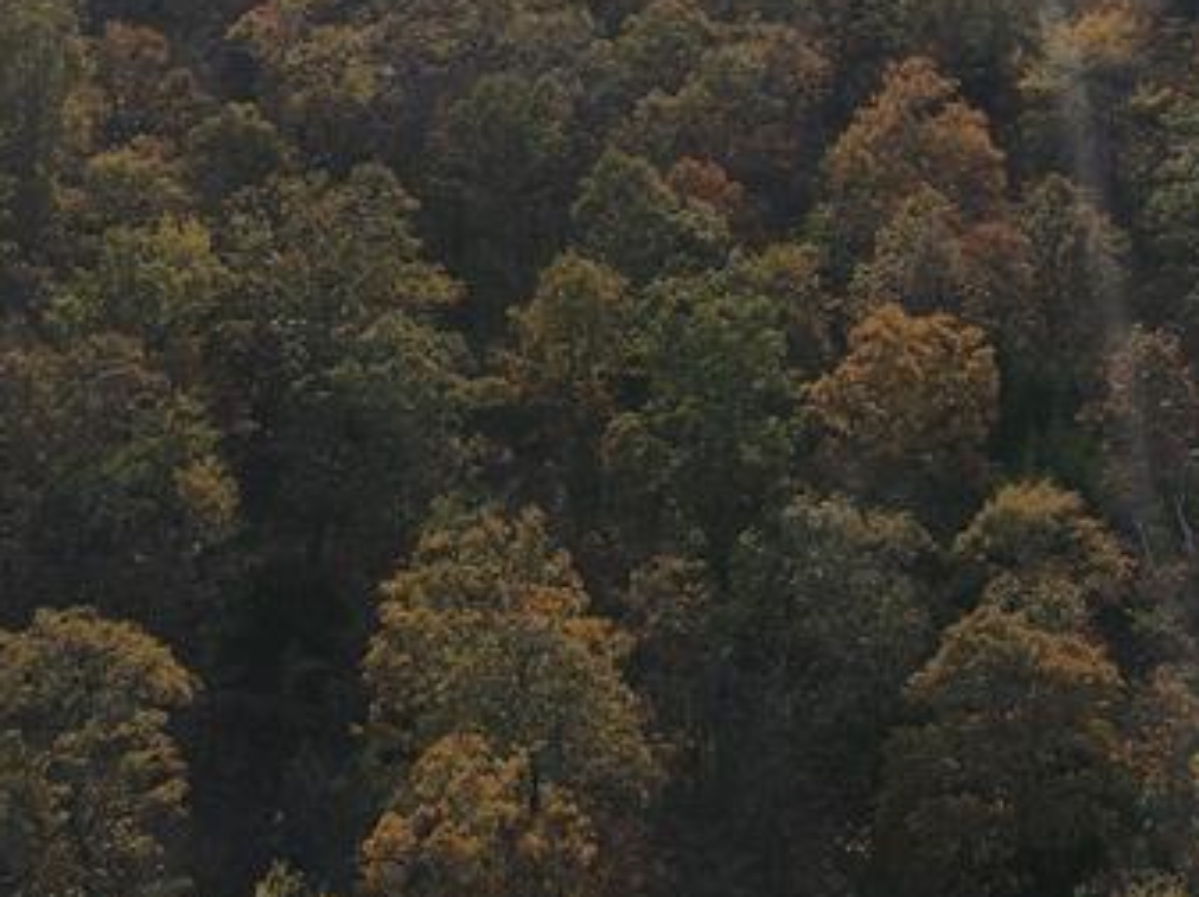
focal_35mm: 73
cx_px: 1074
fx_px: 2526
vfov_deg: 19.2
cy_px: -132
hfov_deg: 25.9
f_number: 2.8
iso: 100
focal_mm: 4.5
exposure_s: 1/1000
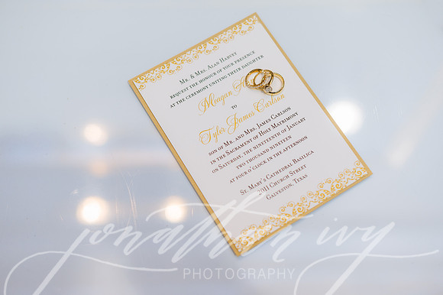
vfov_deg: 27.0
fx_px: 615
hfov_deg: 39.6
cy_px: 148
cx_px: 222
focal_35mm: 50
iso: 250
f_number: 2.5
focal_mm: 50
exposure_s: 1/160
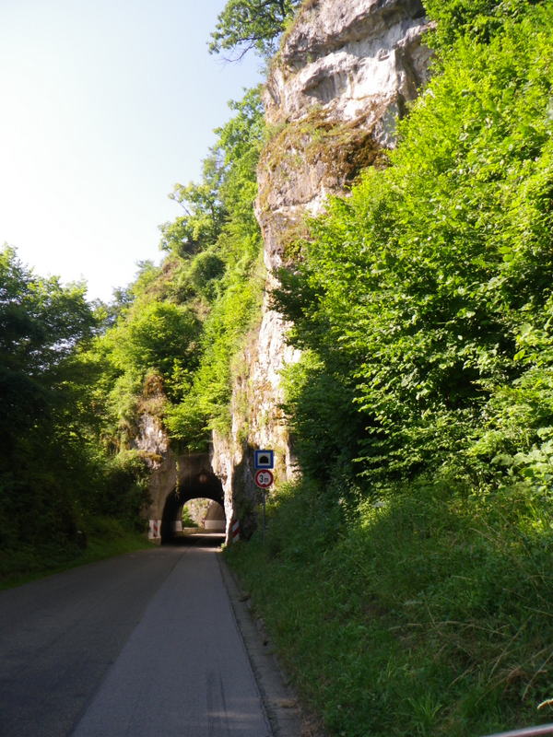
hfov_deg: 40.7
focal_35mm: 35
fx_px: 746
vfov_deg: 52.6
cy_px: 368
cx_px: 276
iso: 64
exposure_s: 1/200
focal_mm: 6.2
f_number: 3.8
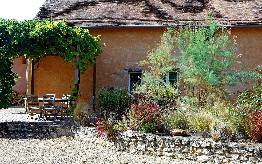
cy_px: 92
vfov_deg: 34.4
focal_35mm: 37
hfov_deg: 52.8
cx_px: 131
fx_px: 264
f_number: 4.2
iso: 80
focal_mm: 6
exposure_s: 1/160
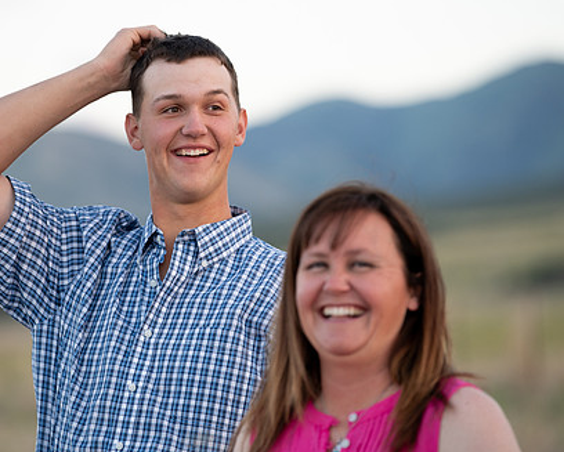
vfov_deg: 6.9
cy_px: 204
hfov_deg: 8.5
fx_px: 3775
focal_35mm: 226
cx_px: 223
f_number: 2.8
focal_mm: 160
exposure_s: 1/100
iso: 250
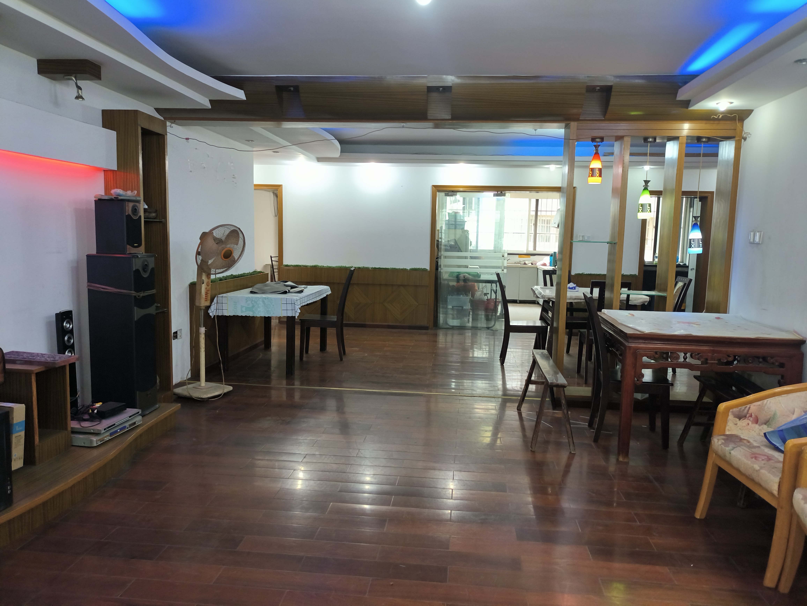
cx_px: 404
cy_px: 303
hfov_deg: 73.9
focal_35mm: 23
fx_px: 536
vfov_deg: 58.9
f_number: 1.79
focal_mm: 4.69
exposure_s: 1/50
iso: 376
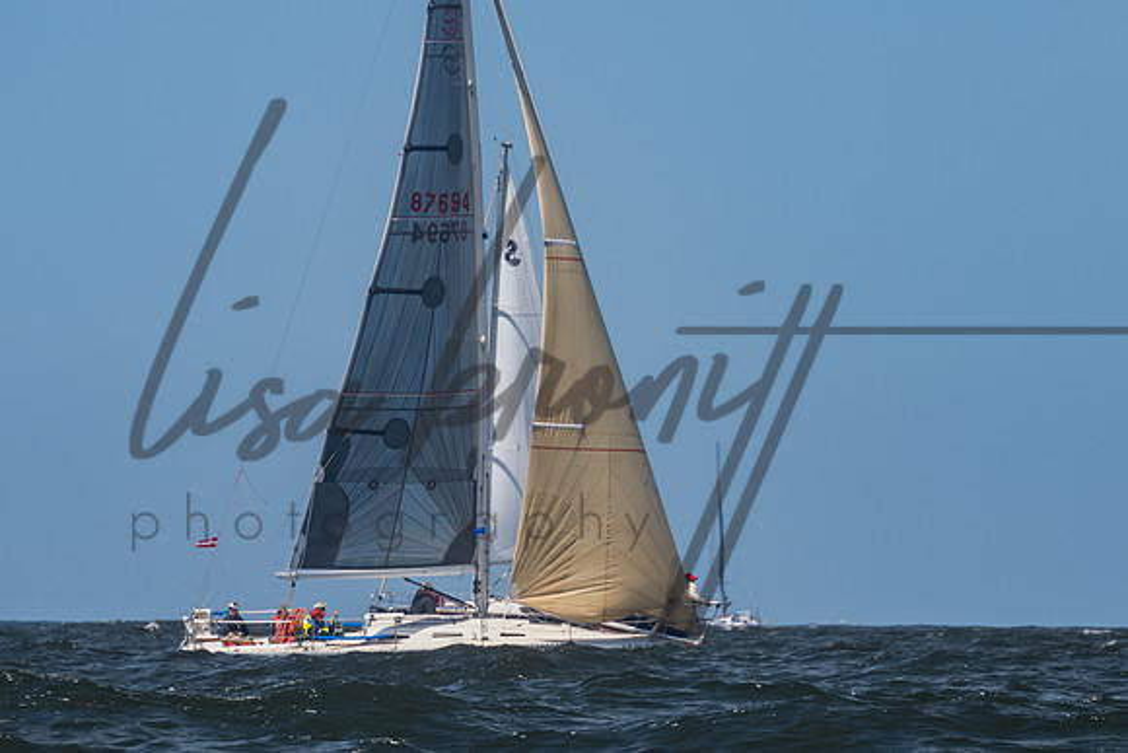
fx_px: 12451
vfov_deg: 3.5
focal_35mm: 397
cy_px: 441
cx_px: 610
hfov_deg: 5.2
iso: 100
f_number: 6.3
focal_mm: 200
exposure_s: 1/250
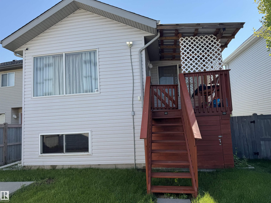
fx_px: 188
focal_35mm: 24
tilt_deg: +6.3
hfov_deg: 71.6
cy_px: 102
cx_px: 136
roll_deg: +3.5
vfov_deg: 56.8
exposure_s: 1/1923
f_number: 1.78
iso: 80
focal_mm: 6.76
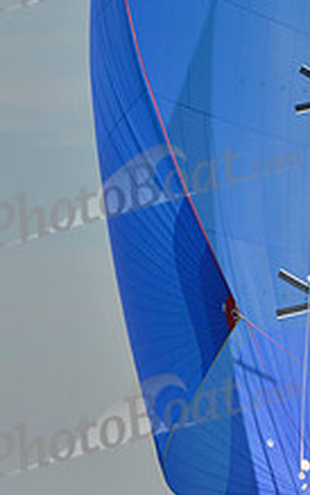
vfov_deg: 11.0
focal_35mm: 189
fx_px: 2553
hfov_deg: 6.9
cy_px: 43
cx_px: 420
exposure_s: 1/1250
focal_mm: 70
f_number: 8
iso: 200
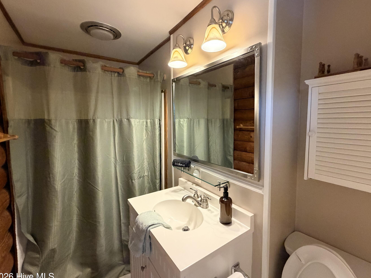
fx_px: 171
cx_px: 198
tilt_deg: -4.8
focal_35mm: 16
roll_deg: +0.8
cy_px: 132
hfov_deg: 94.3
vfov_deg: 78.1
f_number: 2.2
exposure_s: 1/60
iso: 500
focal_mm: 2.22
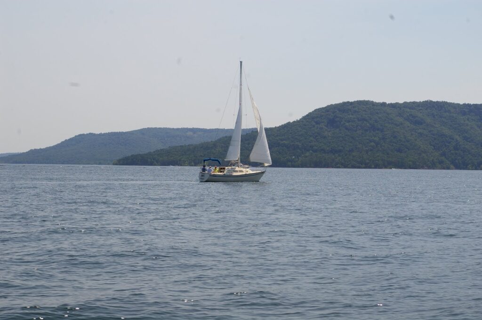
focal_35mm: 82
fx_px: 1104
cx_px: 241
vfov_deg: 16.5
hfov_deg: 24.6
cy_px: 160
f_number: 13
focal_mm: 55
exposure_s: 1/350
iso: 200
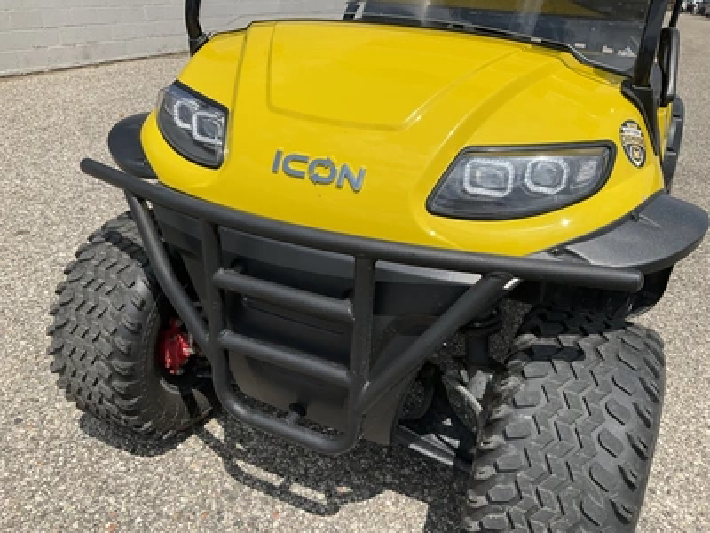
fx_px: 595
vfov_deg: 48.2
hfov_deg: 61.7
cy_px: 266
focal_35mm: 29
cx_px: 355
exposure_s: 1/2801
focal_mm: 3
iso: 25
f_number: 1.8
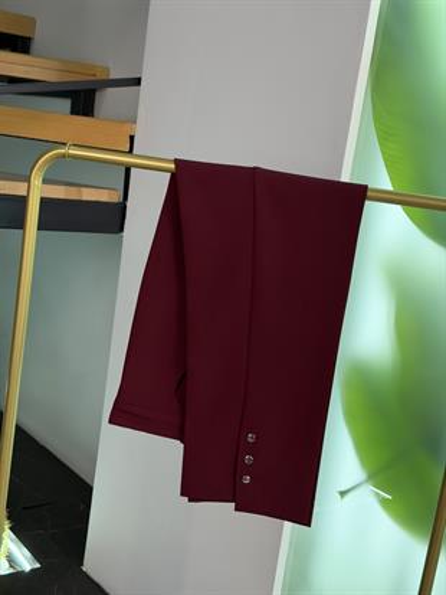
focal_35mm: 48
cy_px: 298
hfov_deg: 30.3
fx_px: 824
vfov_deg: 39.6
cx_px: 223
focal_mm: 6.76
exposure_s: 1/145
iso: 50
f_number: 1.78
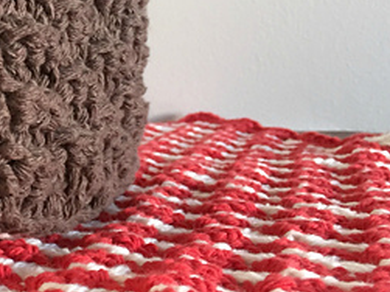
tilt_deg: -2.2
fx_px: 833
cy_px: 43
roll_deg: -0.3
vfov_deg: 19.6
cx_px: -51
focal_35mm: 74
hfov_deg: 24.4
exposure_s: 1/30
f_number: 2.2
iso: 100
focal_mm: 4.15
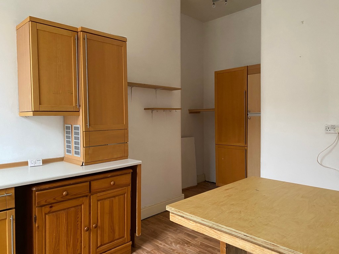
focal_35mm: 26
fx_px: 255
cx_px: 170
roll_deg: +0.2
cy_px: 127
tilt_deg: -1.5
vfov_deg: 53.1
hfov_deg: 67.3
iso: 400
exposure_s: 1/60
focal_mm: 4.25
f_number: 1.8
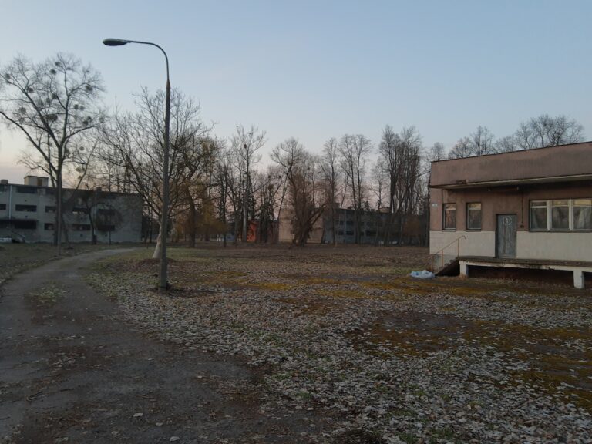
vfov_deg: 53.1
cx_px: 296
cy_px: 222
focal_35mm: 26
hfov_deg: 67.3
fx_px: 445
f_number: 1.8
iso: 93
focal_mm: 3.95
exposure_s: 1/50
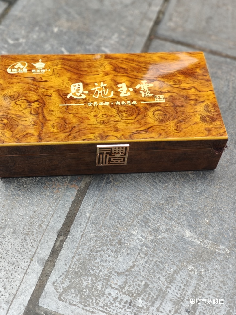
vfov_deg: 36.8
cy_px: 145
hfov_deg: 28.0
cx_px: 108
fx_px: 473
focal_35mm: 52
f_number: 4.5
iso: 80
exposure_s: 1/100
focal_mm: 7.08
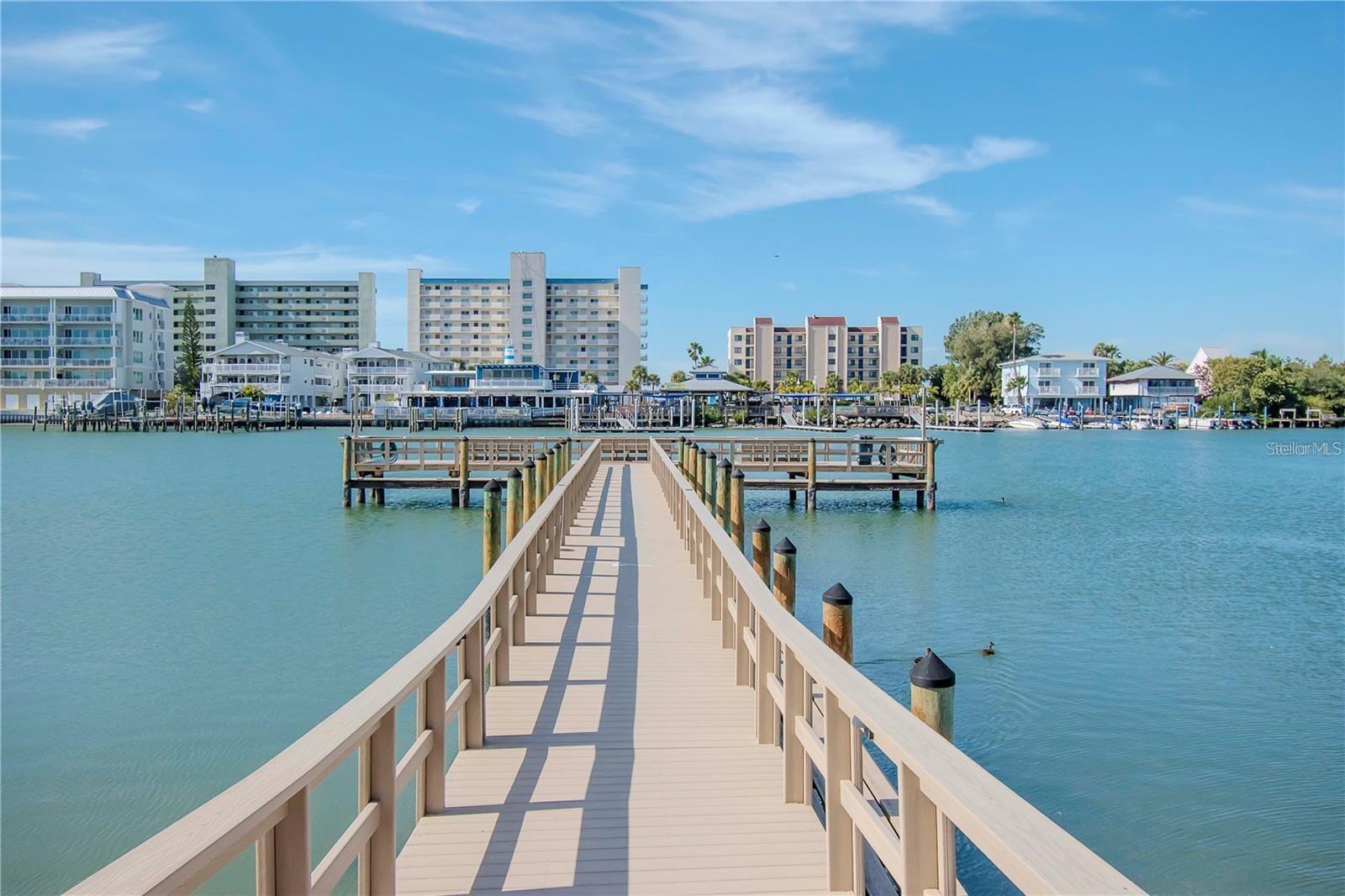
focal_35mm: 30
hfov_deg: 61.9
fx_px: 1121
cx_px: 672
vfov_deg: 43.6
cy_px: 448
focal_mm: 20
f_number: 7.1
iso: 640
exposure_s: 1/4000
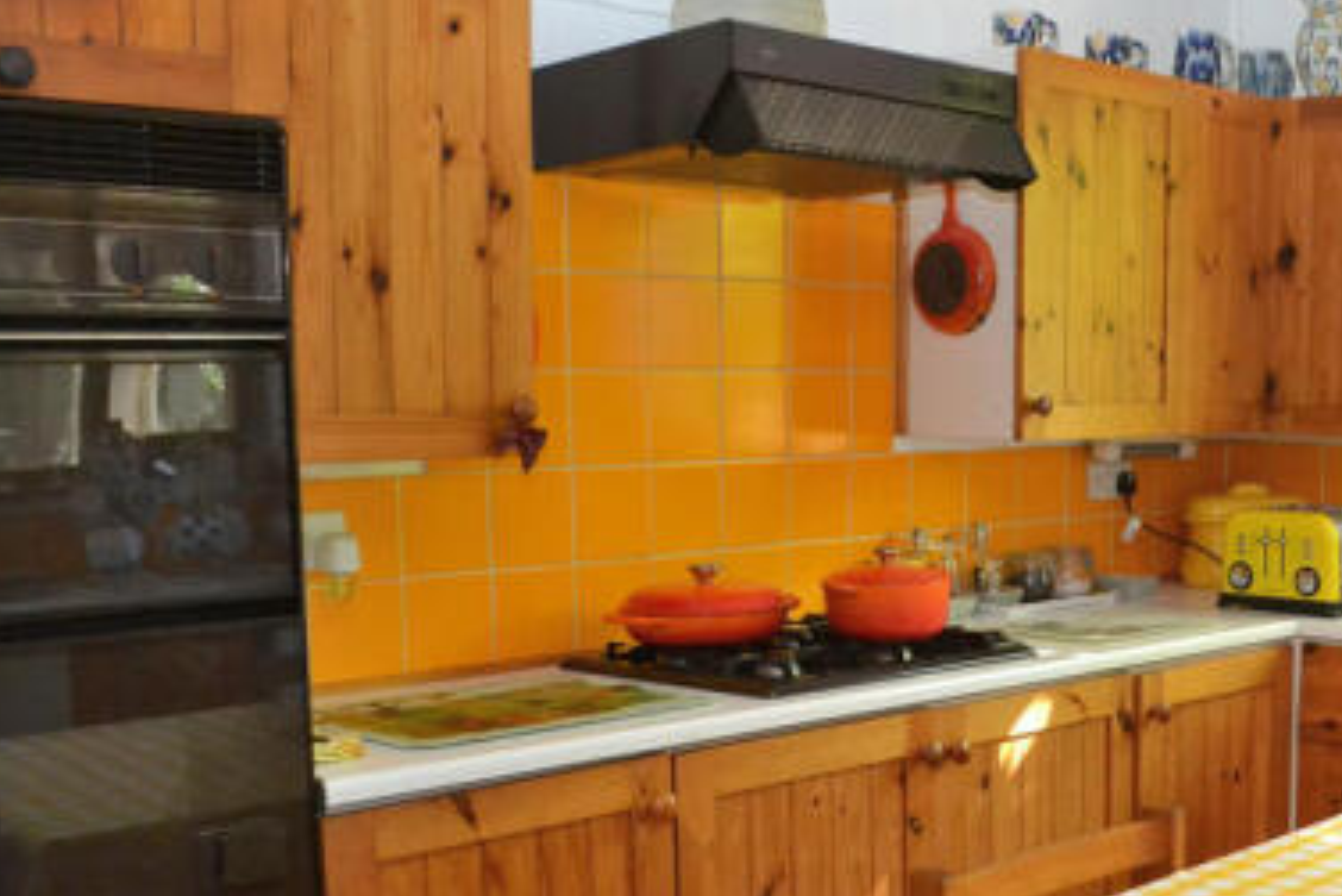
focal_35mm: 47
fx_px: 1753
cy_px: 541
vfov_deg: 28.6
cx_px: 1083
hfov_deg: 40.1
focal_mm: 18
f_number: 3.5
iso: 3200
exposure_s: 1/60
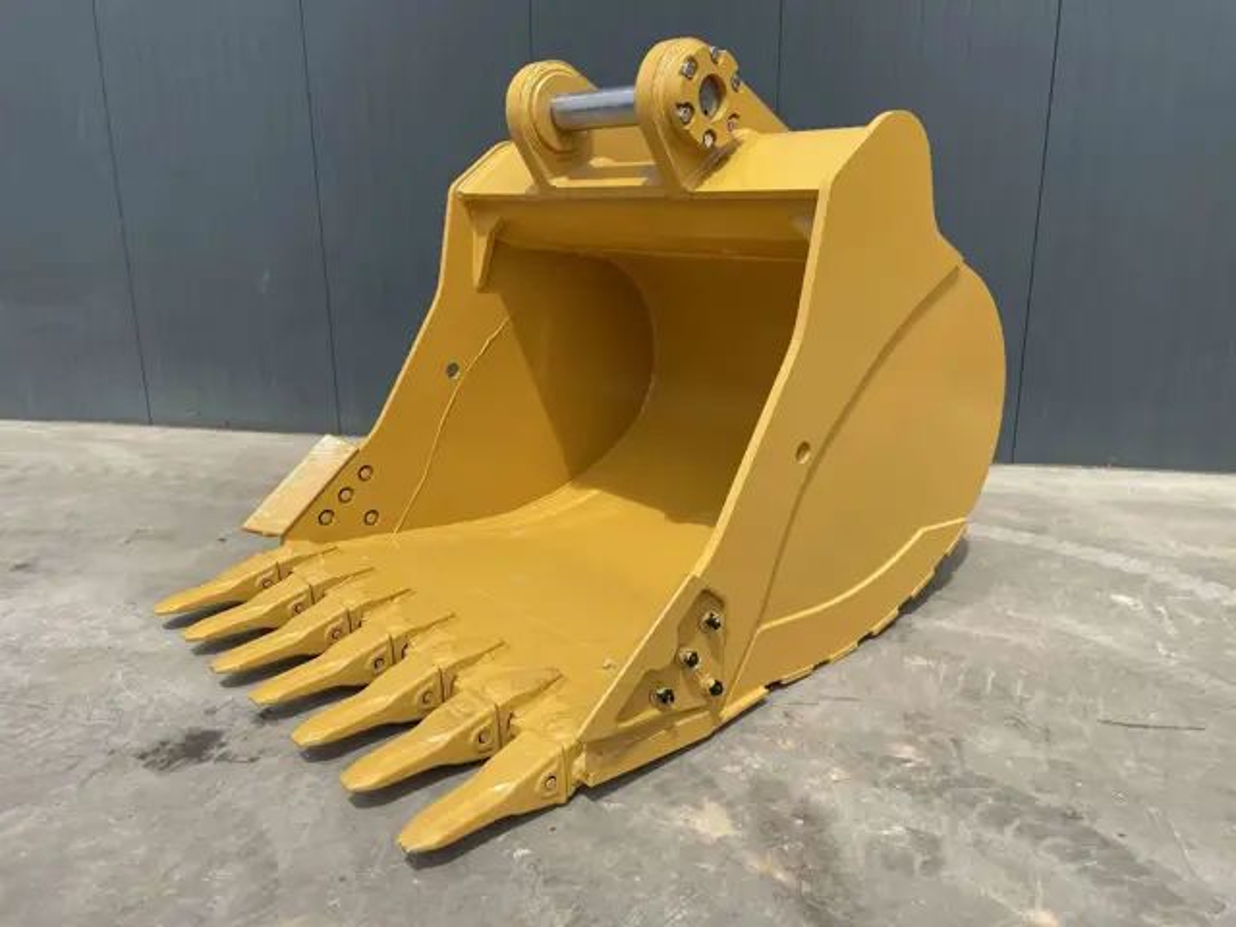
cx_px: 618
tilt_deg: -14.7
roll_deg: +0.2
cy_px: 464
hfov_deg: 67.3
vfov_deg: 53.1
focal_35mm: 26
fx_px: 928
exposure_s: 1/3610
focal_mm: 4.2
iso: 32
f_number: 1.6
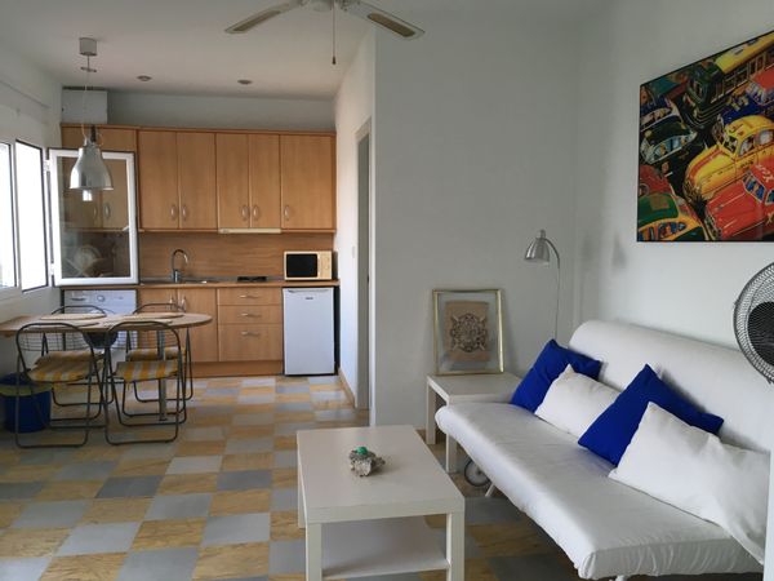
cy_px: 290
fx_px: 648
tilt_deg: -5.5
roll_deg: -0.1
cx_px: 387
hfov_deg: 61.7
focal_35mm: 29
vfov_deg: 48.2
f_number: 2.2
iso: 40
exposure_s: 1/33
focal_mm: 4.15
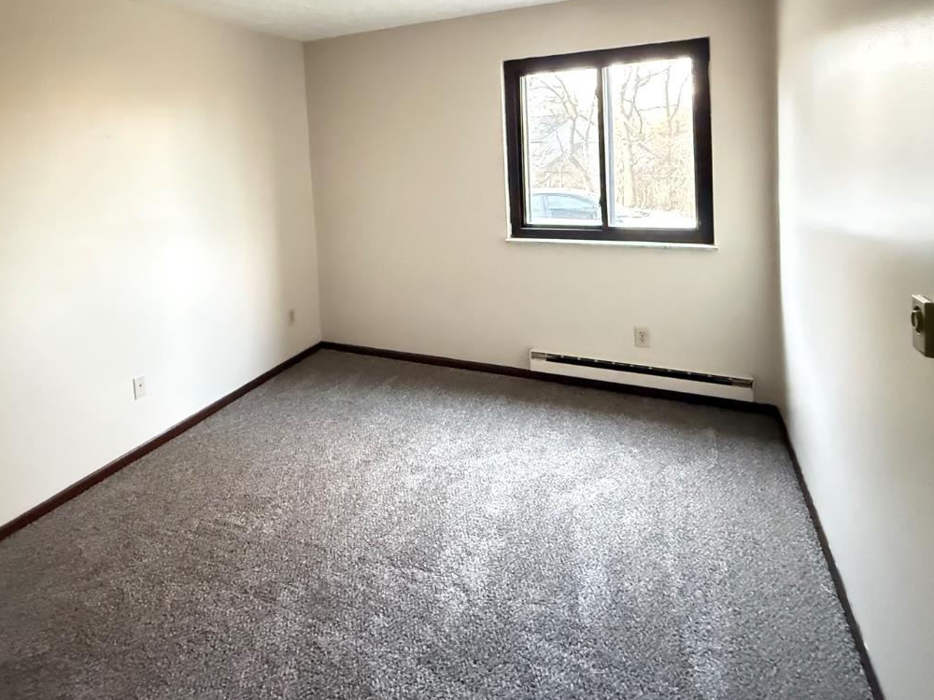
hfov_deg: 78.5
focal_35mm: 21
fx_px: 567
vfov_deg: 60.0
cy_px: 176
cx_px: 398
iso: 2000
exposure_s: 1/30
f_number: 2.2
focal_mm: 2.22
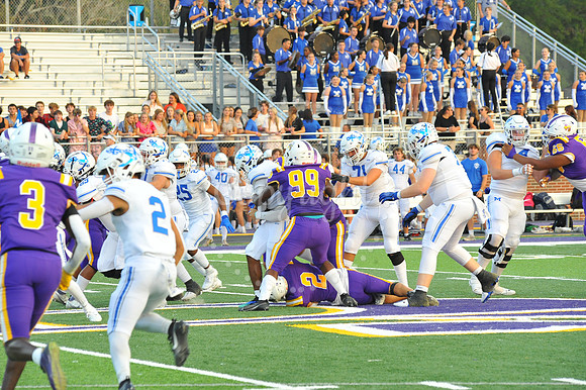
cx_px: 293
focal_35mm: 200
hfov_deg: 10.3
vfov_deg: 6.9
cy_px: 195
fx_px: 3254
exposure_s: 1/320
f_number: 8
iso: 2000
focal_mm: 200
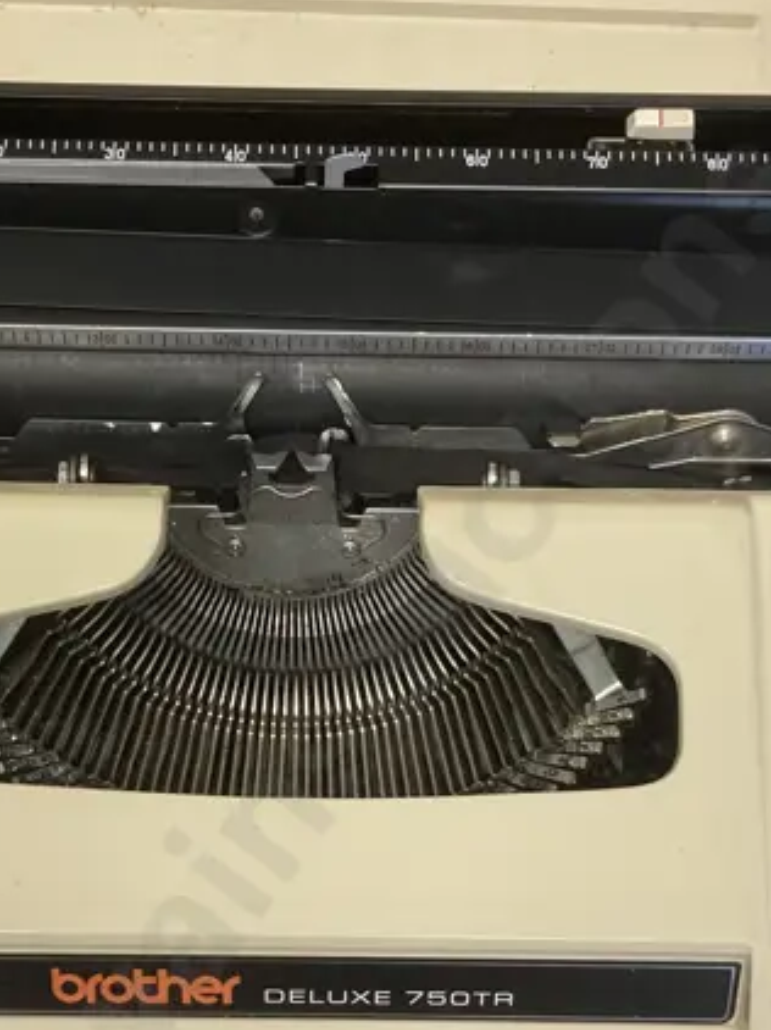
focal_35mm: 68
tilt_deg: -75.2
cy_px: 774
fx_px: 2021
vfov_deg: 28.2
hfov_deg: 21.6
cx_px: 312
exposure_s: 1/50
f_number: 1.8
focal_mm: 3.99
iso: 64
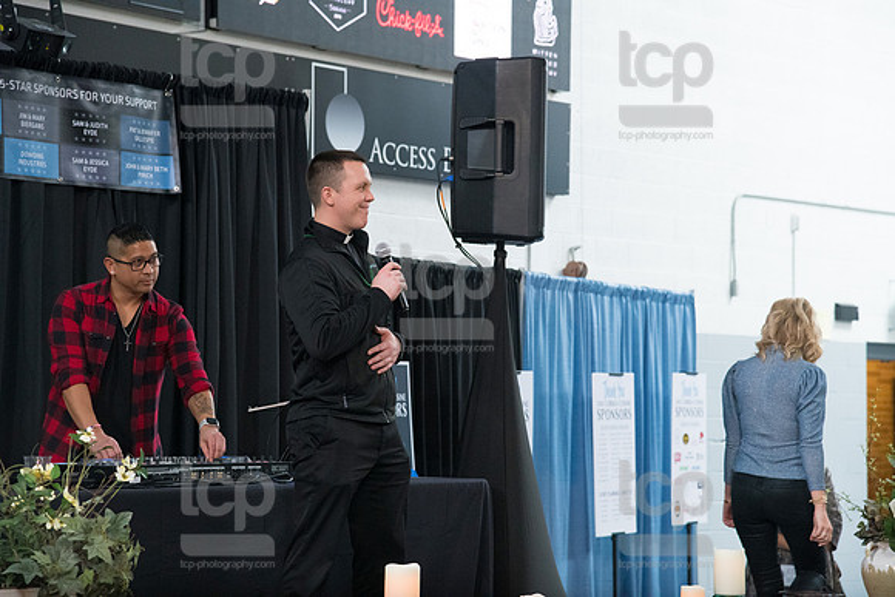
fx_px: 2735
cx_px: 448
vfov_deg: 12.5
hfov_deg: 18.6
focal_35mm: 110
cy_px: 298
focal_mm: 110
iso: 4000
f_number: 5.6
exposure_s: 1/250
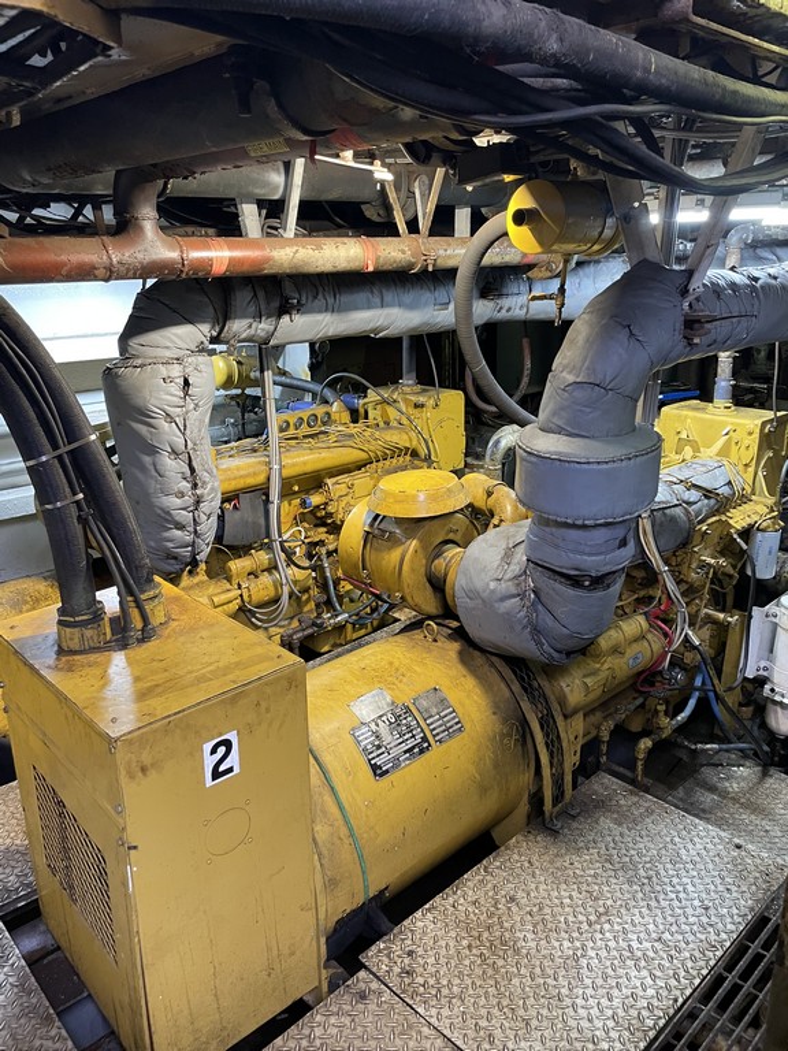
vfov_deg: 67.3
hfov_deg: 53.1
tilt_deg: -19.3
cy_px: 526
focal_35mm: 26
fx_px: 789
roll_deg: +2.2
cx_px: 394
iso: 250
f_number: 1.6
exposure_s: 1/60
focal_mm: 4.2
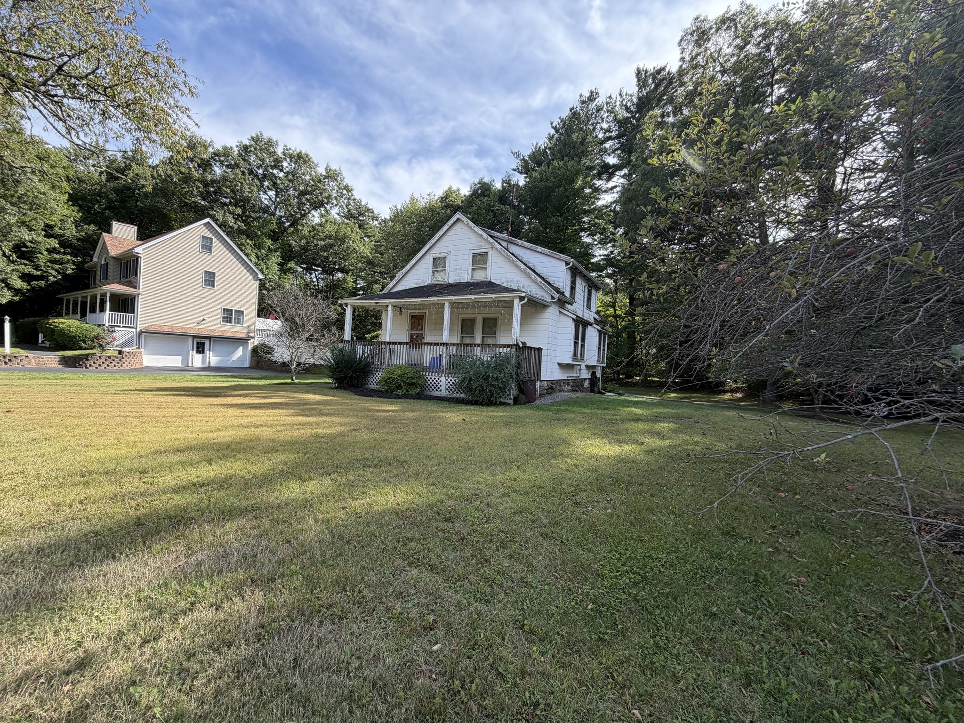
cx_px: 482
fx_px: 390
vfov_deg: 85.7
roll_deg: -2.5
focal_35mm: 14
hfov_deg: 102.1
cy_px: 362
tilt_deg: +0.9
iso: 50
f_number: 2.2
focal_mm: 2.22
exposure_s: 1/502
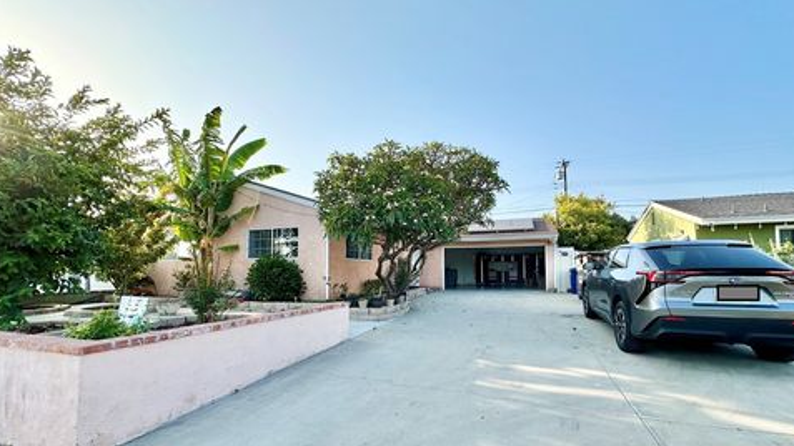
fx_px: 337
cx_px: 409
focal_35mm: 16
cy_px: 254
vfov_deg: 66.7
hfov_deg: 99.4
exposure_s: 1/739
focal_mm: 2.22
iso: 40
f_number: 2.2
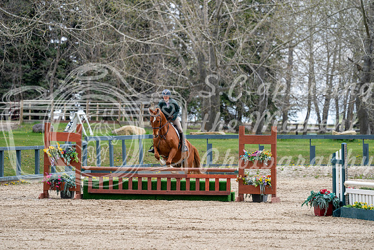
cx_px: 187
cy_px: 125
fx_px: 2691
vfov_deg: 5.3
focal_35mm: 259
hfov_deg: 7.9
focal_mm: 259
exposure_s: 1/320
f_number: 5.6
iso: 160
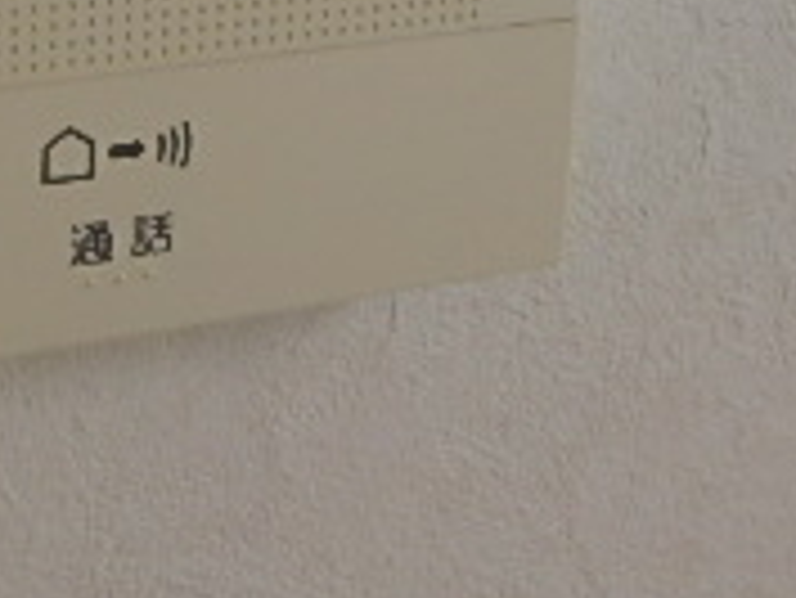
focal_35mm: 76
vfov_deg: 17.3
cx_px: 103
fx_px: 1749
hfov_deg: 25.0
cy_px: -324
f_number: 3.5
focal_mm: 3.7
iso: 200
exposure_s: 1/40
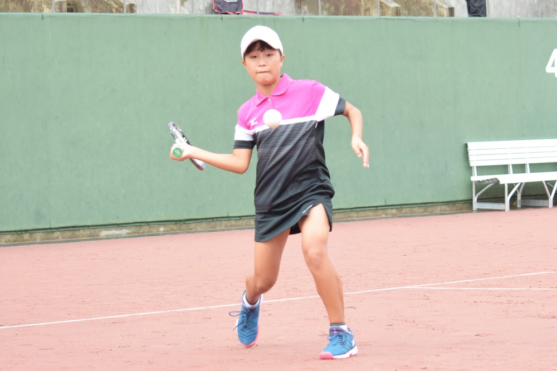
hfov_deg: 18.9
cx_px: 278
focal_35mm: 108
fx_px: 1670
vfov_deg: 12.7
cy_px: 186
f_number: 4.5
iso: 1250
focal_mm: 72
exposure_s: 1/1250
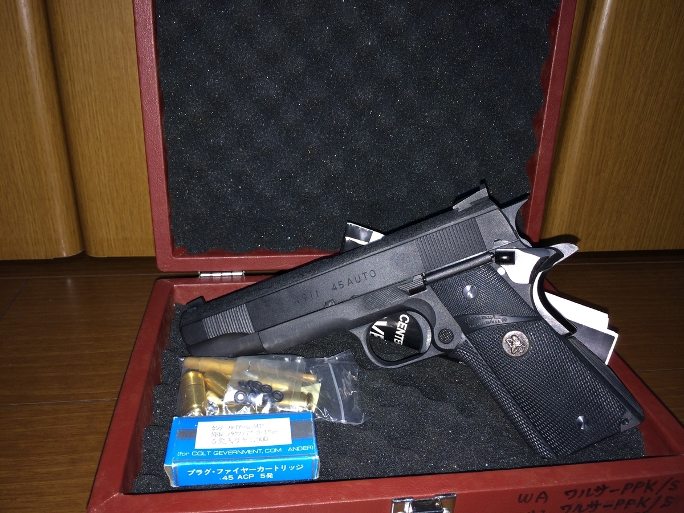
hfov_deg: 60.0
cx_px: 342
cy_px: 256
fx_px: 593
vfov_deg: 46.8
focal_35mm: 30
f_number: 2.2
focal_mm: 4.12
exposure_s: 1/17
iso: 40
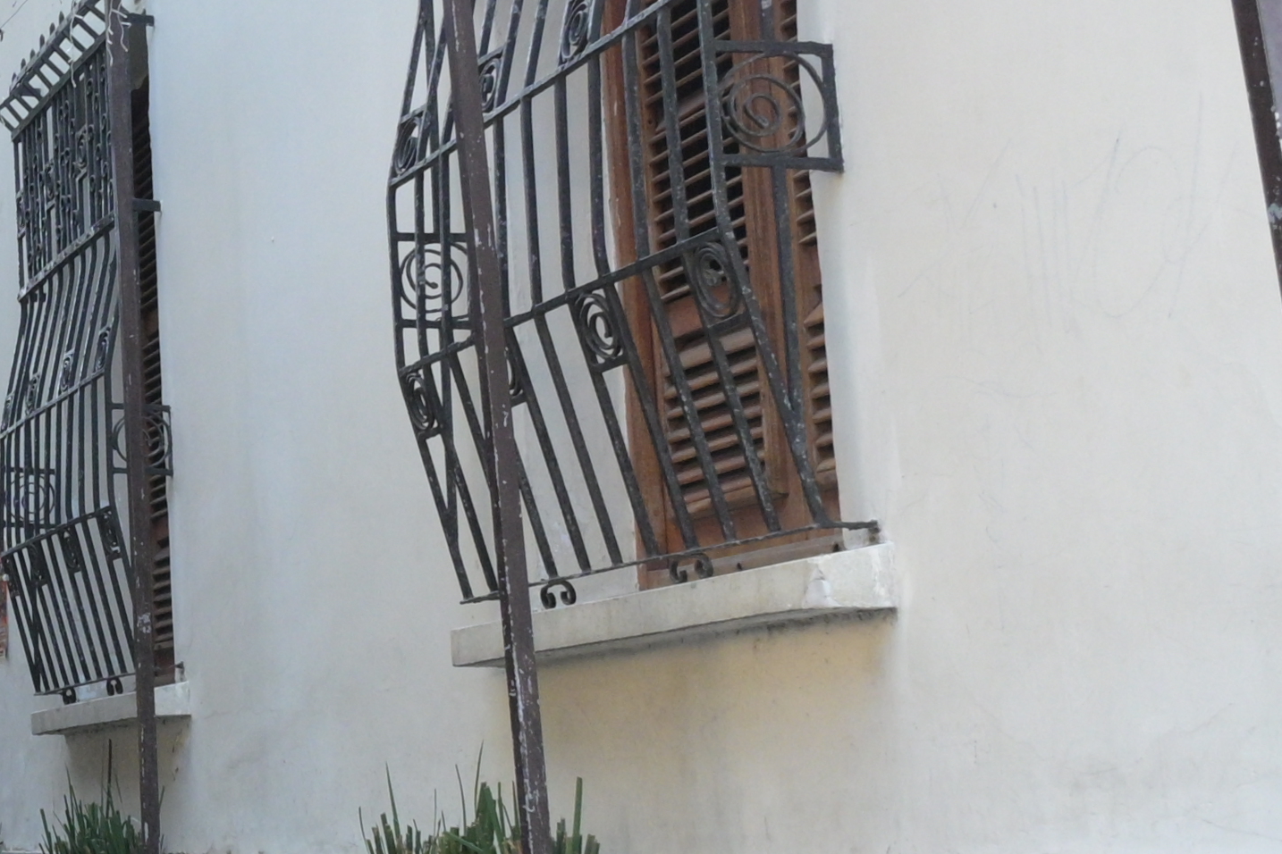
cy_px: 400
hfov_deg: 23.4
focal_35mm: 75
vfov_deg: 18.2
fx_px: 2671
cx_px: -454
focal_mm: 18
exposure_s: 1/640
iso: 1600
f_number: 5.6
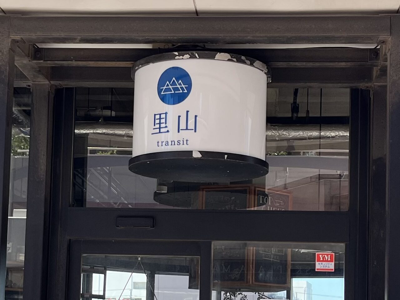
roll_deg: -1.2
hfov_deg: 67.3
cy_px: 150
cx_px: 200
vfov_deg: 53.1
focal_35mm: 26
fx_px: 300
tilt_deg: +5.1
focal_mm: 5.1
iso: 50
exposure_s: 1/684
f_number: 1.6
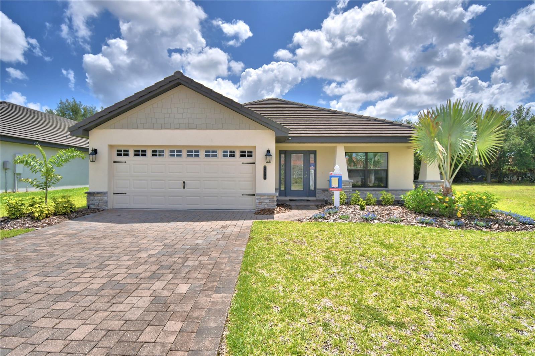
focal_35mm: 17
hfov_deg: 93.3
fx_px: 253
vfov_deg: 70.4
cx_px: 268
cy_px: 178
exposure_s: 1/1600
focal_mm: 11.5
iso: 100
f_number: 4.8
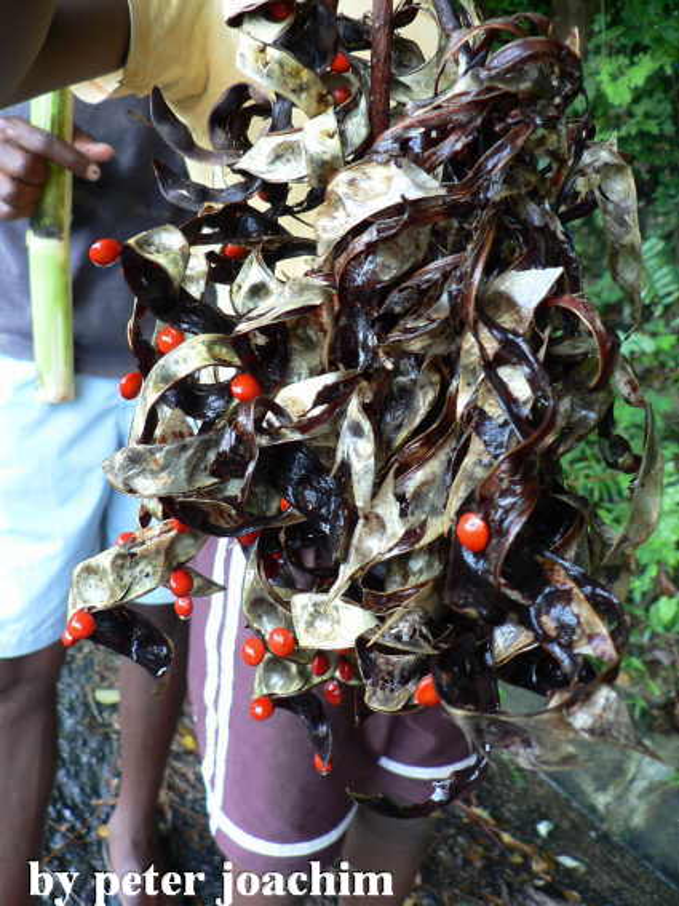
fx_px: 916
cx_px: 340
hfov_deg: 40.7
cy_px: 453
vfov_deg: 52.6
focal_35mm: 35
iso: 100
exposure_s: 1/30
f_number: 2.8
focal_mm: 6
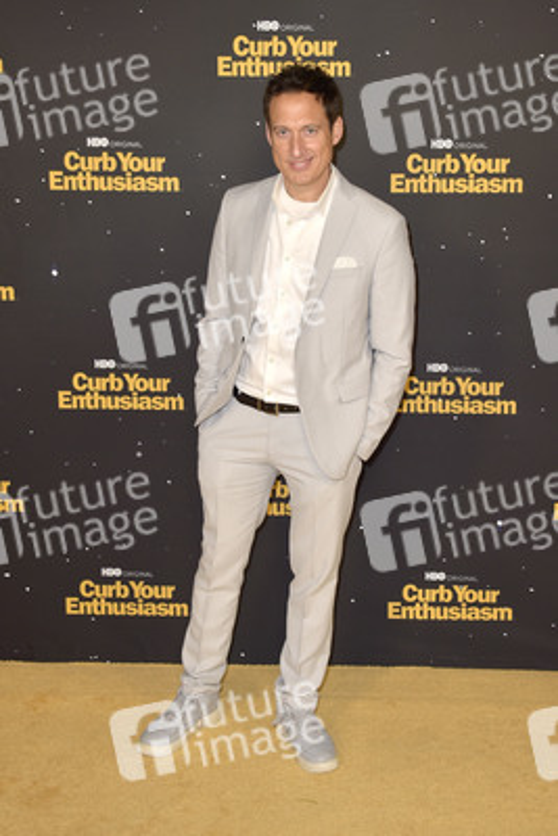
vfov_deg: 44.5
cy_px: 418
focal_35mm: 44
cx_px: 279
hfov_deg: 30.5
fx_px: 1022
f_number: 7.1
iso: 320
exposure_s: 1/250
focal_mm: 44
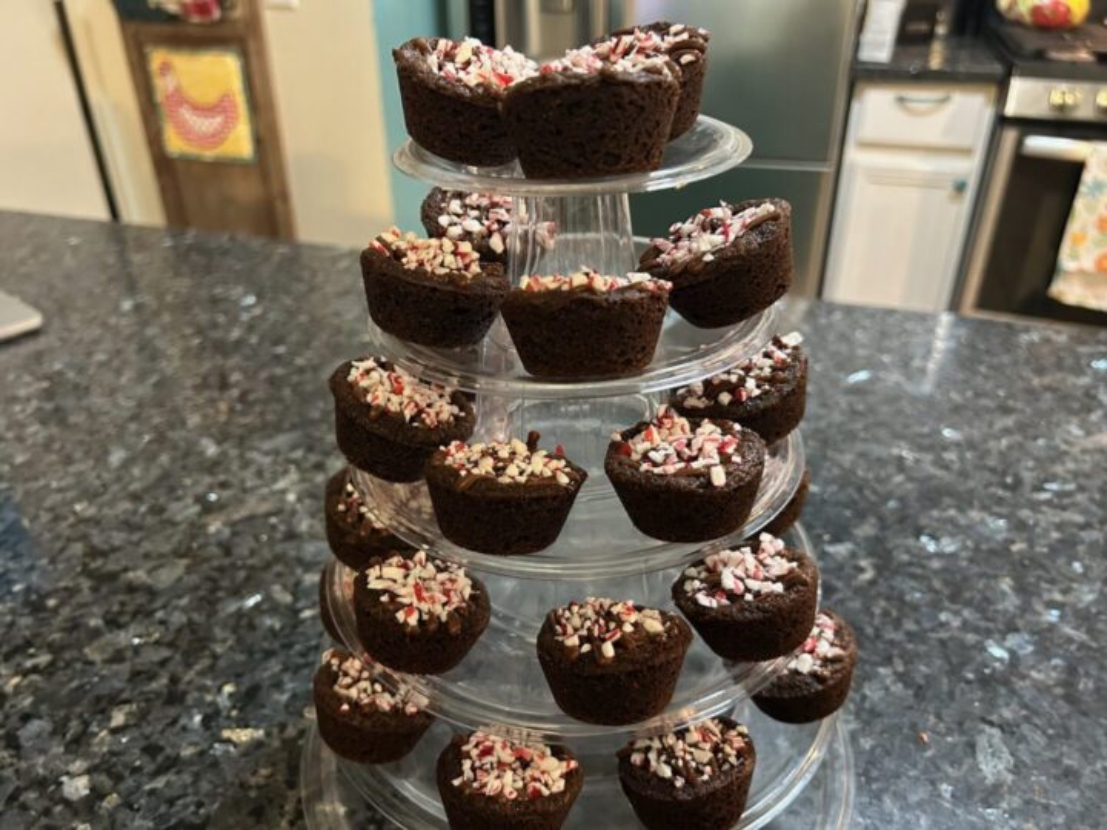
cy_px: 415
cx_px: 554
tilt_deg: -29.8
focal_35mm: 26
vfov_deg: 53.1
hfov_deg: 67.3
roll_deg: +0.7
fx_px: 831
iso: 500
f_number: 1.5
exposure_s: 1/40
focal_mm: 5.7
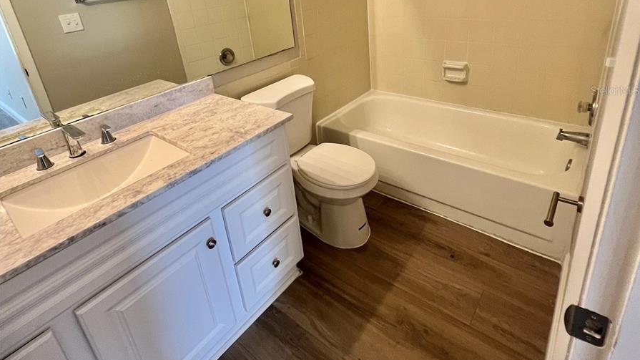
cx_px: 320
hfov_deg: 89.6
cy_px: 90
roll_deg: +5.4
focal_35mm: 19
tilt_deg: -17.6
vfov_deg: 55.5
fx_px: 322
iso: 200
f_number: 1.8
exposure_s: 1/60
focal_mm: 1.57
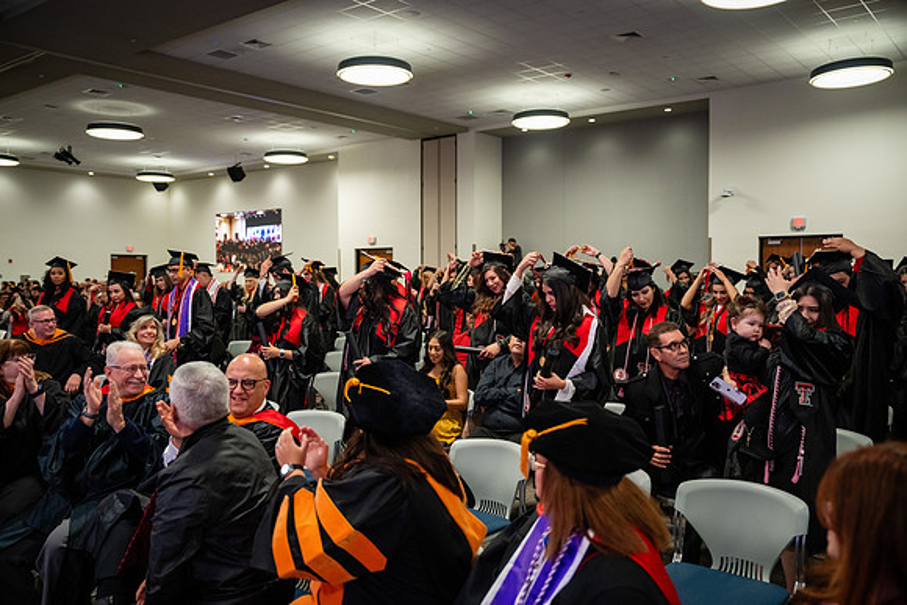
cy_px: 302
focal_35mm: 31
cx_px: 454
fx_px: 781
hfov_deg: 60.3
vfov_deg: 42.3
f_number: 2.8
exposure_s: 1/200
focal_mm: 31
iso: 2500
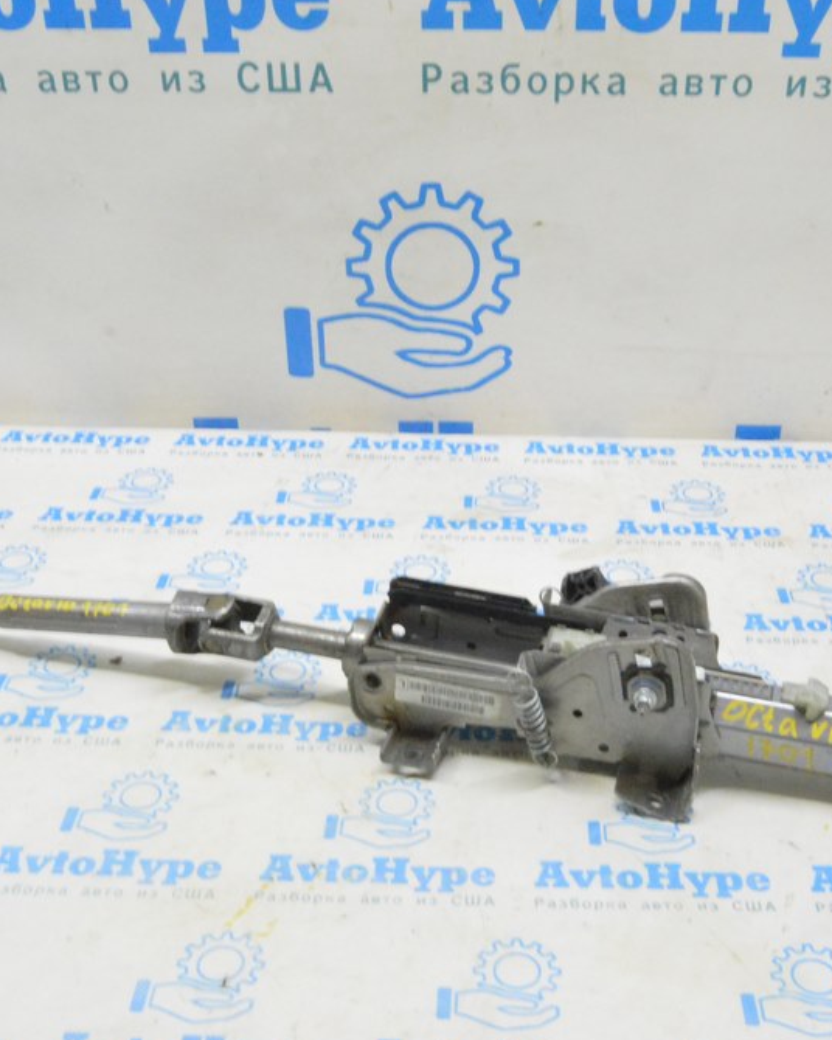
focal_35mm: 43
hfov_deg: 34.8
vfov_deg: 42.9
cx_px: 470
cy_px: 524
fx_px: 1324
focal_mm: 20
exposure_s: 1/15
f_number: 20
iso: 6400
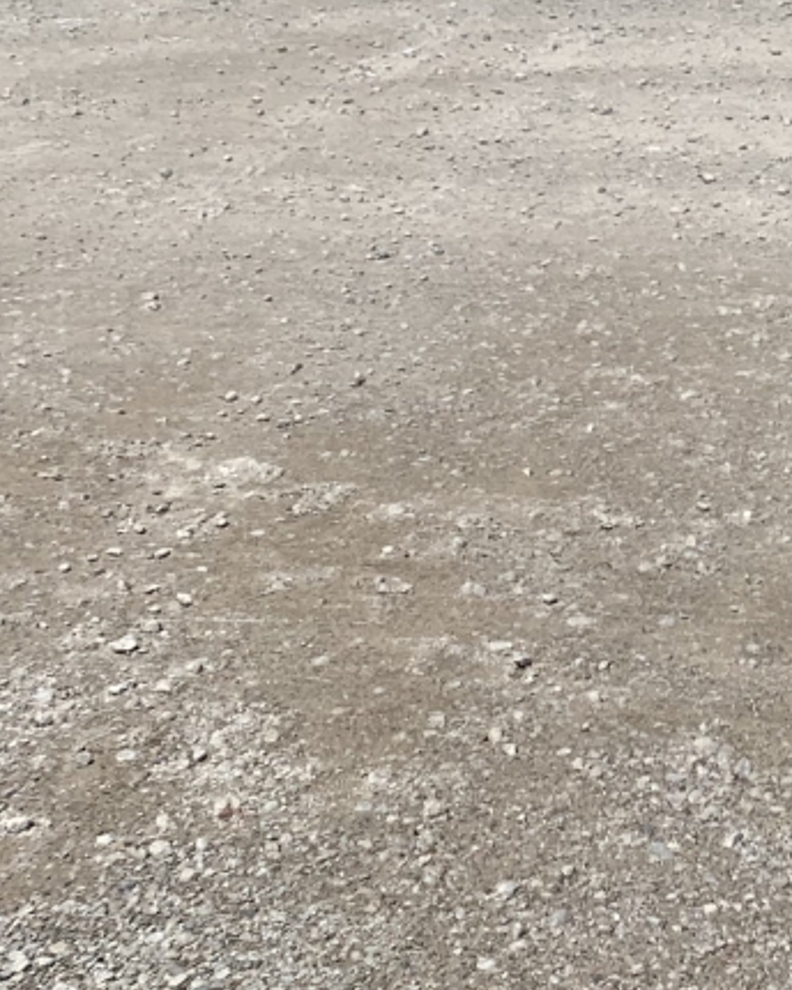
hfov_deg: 16.9
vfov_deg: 21.5
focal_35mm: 85
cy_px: -41
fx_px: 2491
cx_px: 1075
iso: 25
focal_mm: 4.25
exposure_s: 1/6452
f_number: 1.8
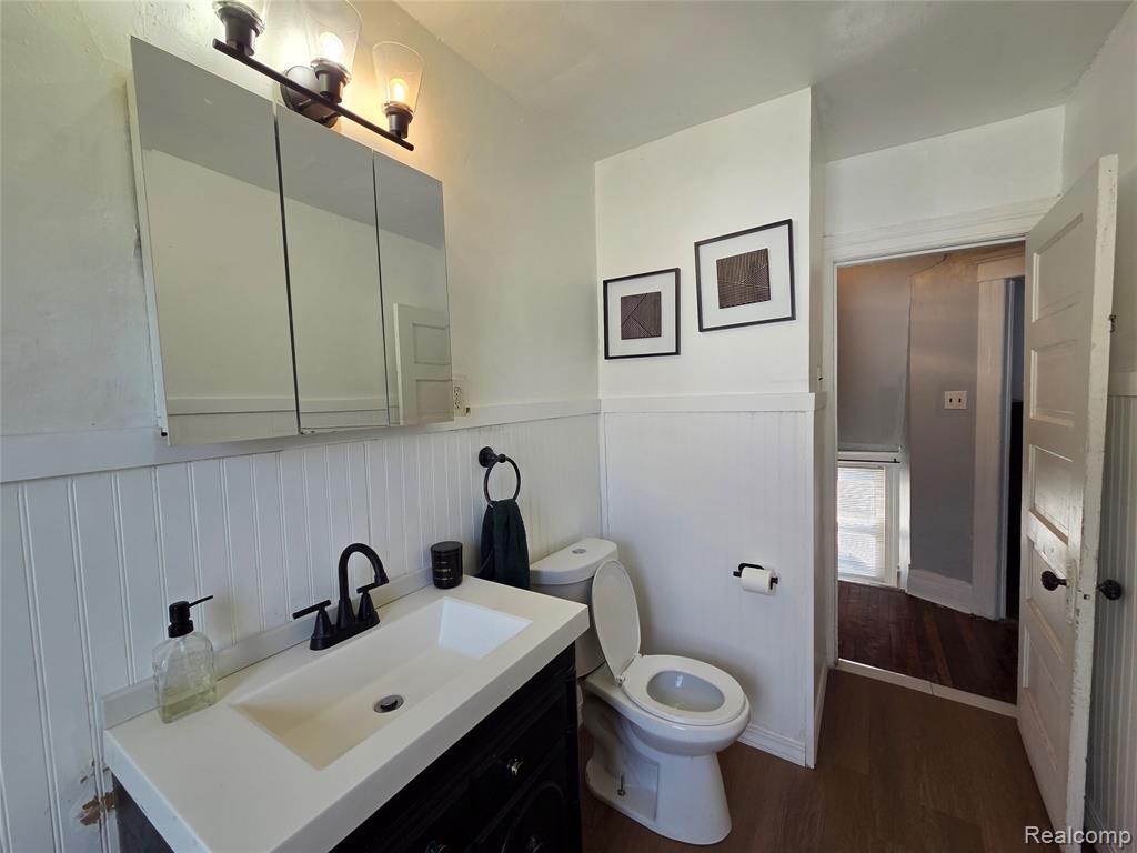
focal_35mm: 13
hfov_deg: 106.2
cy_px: 426
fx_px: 427
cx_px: 568
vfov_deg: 89.9
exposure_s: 1/120
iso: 50
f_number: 2.2
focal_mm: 2.2
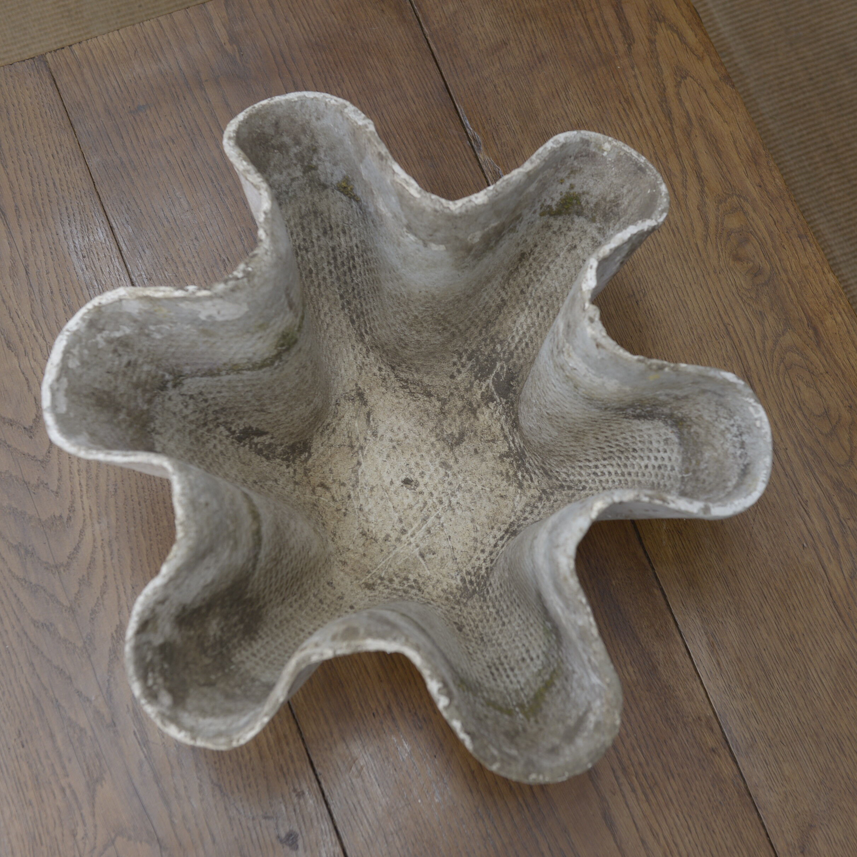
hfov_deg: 34.7
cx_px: 469
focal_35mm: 49
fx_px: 1372
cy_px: 431
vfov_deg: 34.7
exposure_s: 1/50
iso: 200
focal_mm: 38
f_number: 5
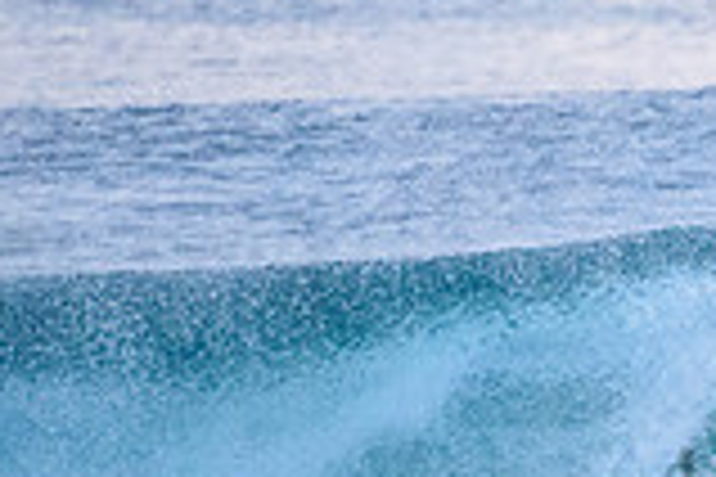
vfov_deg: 0.8
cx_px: 1144
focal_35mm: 1826
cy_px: 479
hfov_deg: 1.1
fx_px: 36314
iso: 6400
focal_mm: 500
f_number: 5.6
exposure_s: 1/500
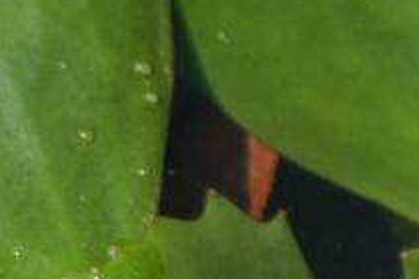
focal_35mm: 1141
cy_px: 486
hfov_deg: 1.8
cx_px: 605
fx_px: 13279
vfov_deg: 1.2
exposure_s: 1/400
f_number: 5.6
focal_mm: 200
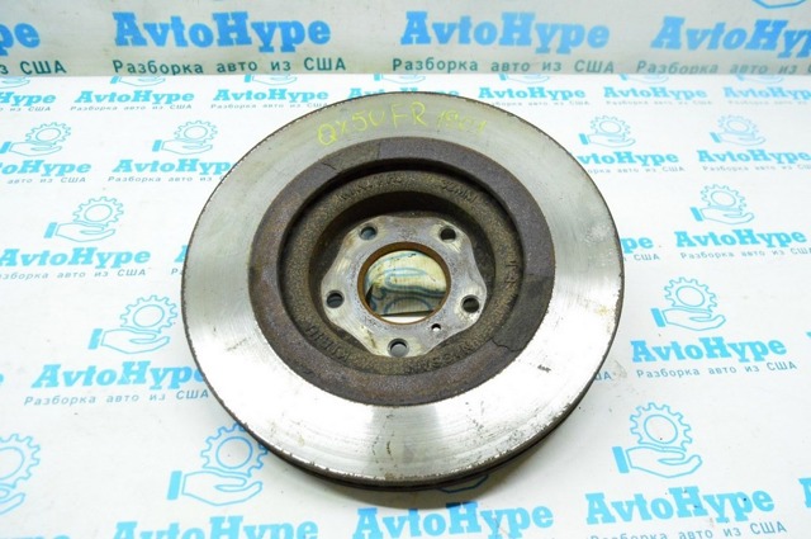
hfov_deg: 62.0
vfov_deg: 43.5
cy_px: 270
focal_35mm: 30
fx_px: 675
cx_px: 406
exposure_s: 1/250
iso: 6400
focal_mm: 20
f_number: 6.3
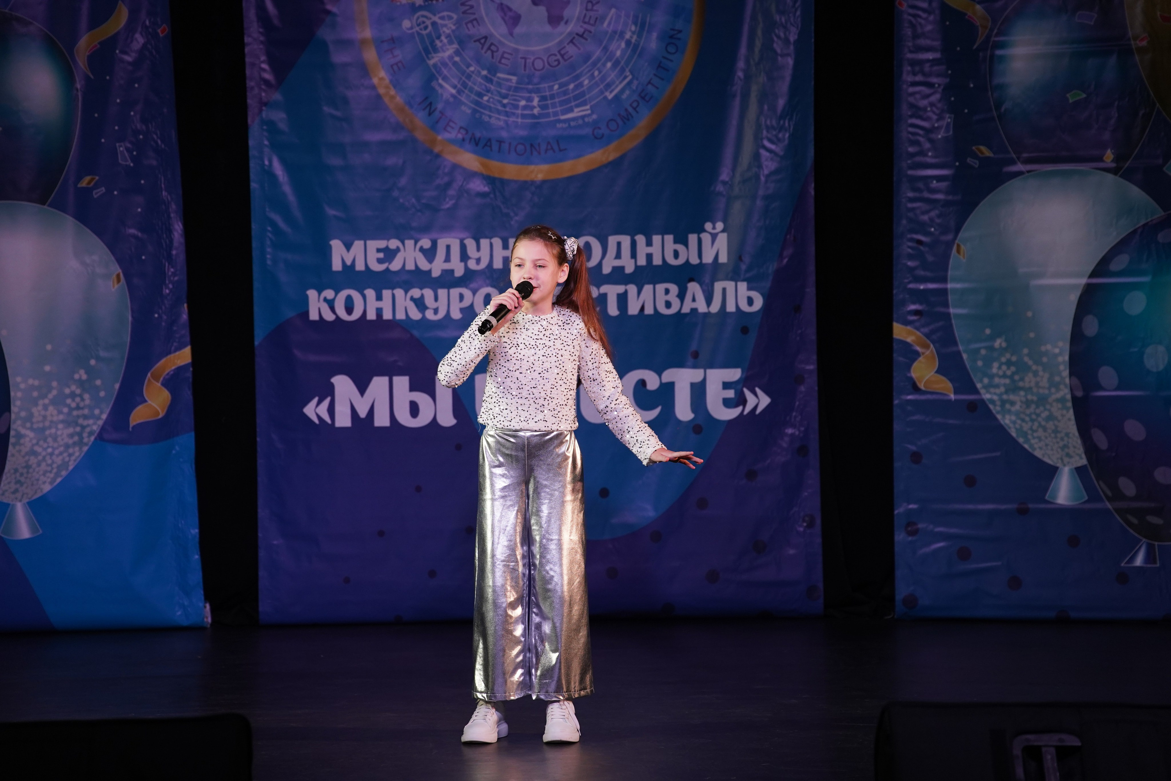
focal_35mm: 150
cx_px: 586
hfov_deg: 13.7
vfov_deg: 9.1
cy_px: 390
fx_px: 4879
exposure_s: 1/400
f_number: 4
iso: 1600
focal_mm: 150
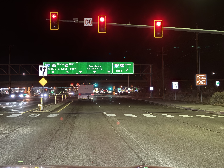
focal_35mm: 61
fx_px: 395
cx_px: 111
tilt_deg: +3.3
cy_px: 71
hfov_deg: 31.7
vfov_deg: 24.0
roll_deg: +0.2
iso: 200
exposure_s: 1/6
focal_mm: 5.96
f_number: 1.6
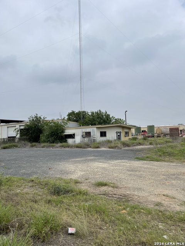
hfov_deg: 54.9
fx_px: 178
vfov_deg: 69.4
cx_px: 92
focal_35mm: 25
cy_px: 123
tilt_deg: +4.1
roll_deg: +1.4
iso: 32
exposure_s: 1/6993
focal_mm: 5.1
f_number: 1.6
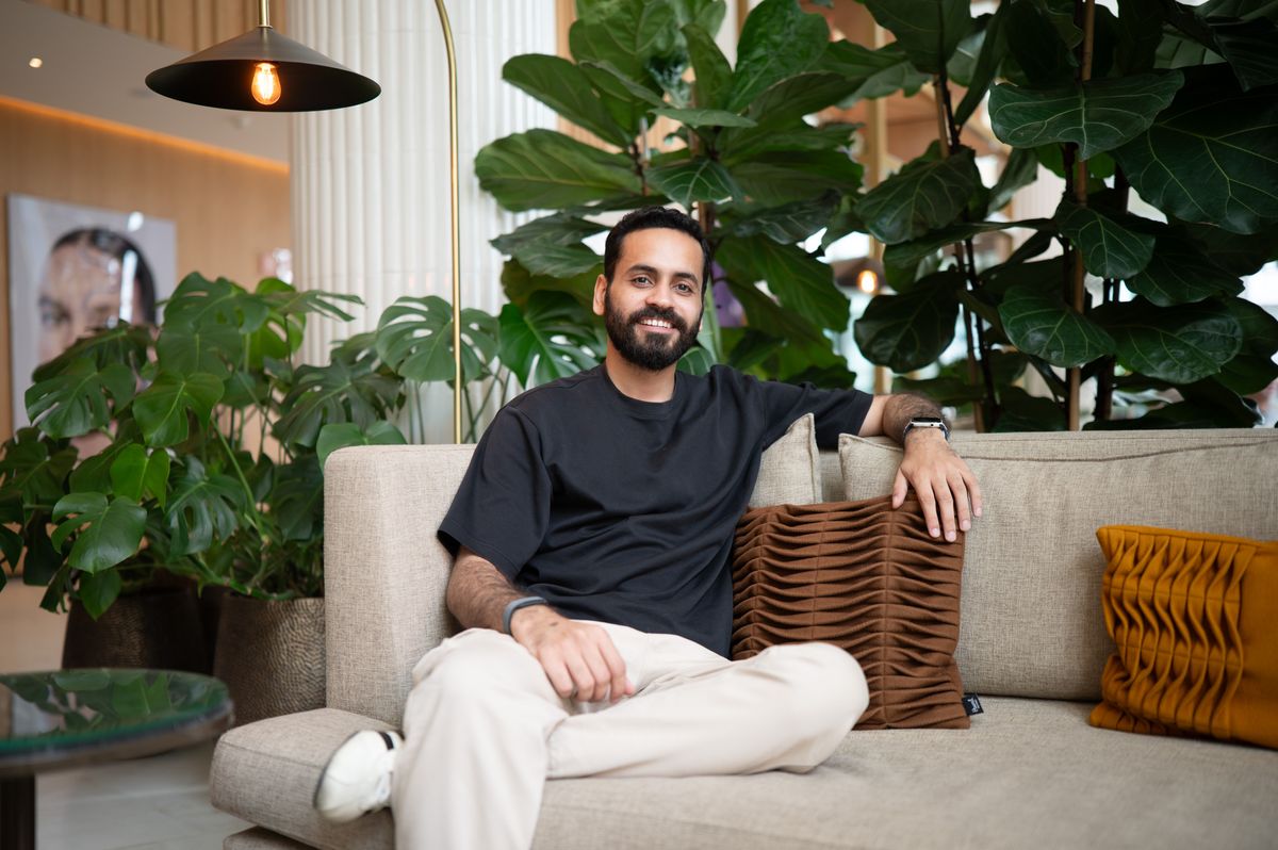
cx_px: 608
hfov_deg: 52.3
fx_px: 1302
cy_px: 446
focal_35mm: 37
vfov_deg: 36.1
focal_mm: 35
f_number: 1.4
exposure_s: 1/250
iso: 200
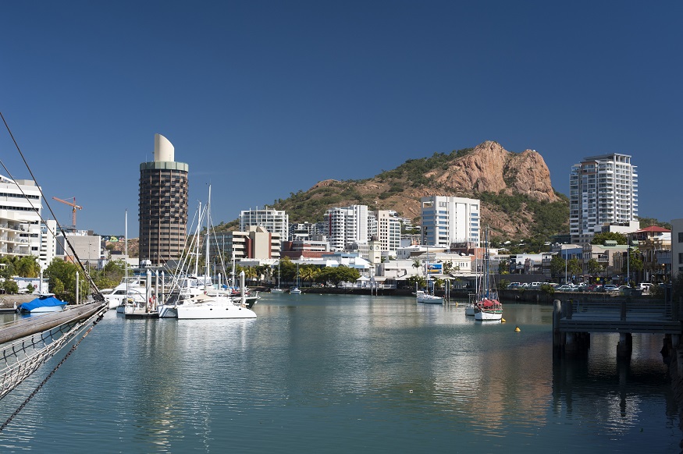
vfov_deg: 27.0
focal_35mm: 50
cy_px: 227
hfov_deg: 39.6
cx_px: 342
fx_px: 948
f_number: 8
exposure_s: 1/250
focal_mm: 50
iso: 200
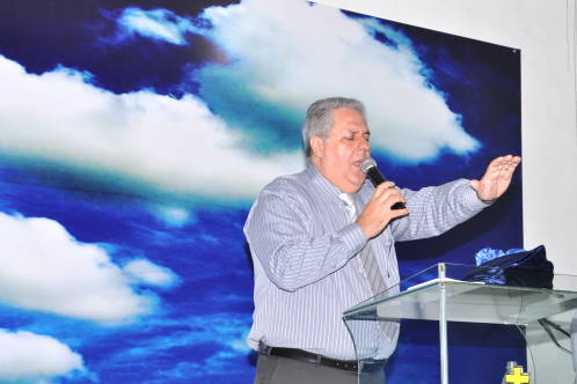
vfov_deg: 15.8
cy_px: 235
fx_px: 1389
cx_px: 324
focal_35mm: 87
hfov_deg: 23.5
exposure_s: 1/80
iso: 500
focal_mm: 45
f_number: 8
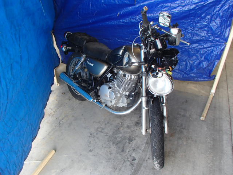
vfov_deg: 49.7
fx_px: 188
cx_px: 116
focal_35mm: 28
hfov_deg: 63.4
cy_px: 88
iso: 200
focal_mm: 5
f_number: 3.9
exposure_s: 1/50
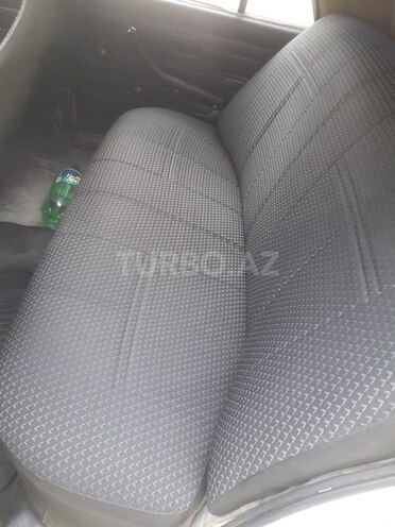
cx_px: 198
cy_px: 264
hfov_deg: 51.4
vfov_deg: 65.3
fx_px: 411
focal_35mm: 27
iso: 160
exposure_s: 1/50
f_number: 1.9
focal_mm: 3.6
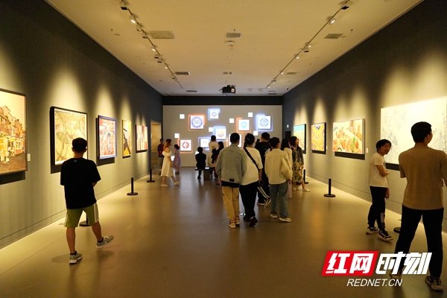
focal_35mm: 24
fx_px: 298
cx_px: 224
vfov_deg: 53.1
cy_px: 149
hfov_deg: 73.7
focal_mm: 24
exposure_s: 1/125
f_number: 4
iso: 6400
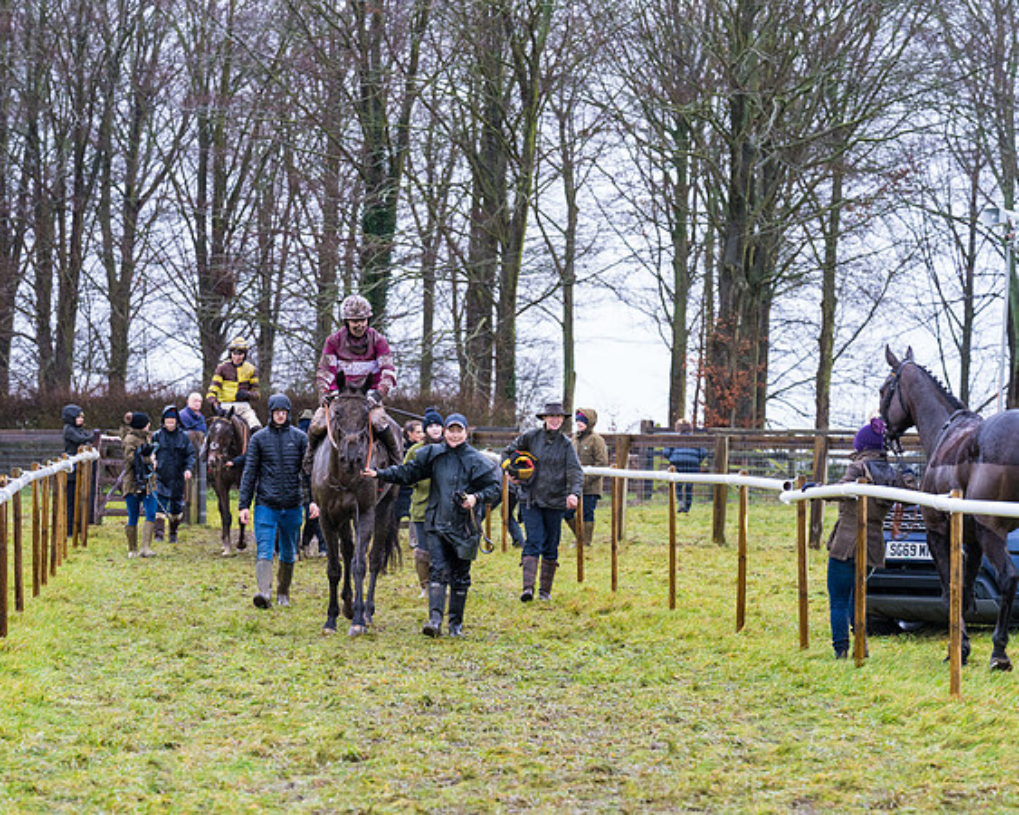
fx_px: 4584
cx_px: 467
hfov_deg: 12.7
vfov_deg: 10.2
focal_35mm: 152
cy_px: 408
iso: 2000
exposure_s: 1/80
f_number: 5
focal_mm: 135
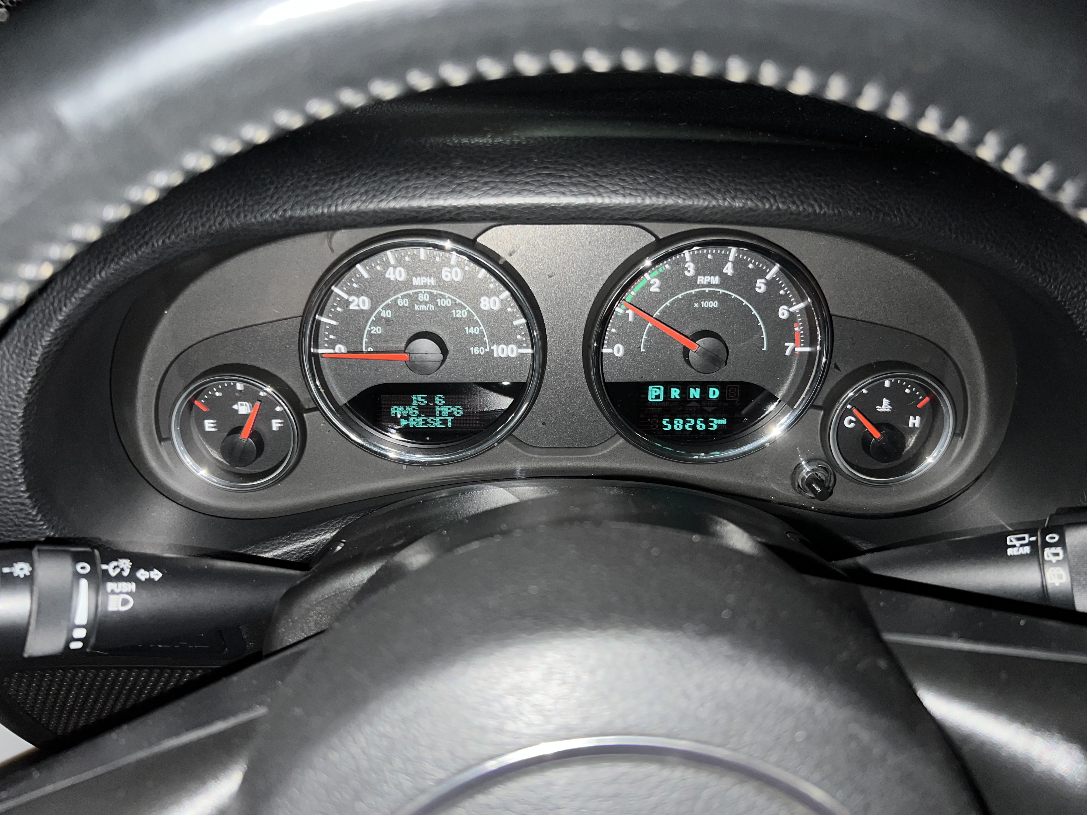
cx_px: 544
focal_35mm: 26
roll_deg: -0.9
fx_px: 816
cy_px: 408
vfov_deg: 53.1
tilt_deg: -29.3
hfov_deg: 67.3
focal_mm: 5.7
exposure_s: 1/4
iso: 40
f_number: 1.5
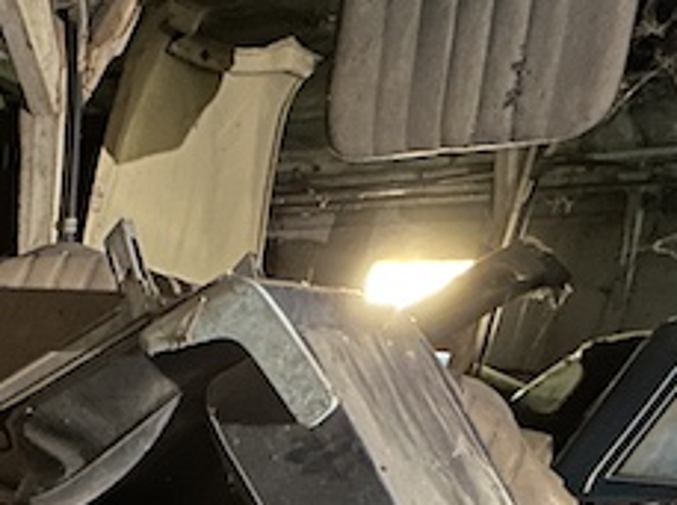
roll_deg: -0.4
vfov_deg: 22.2
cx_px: -112
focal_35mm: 49
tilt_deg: -28.3
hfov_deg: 32.8
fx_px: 957
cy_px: 830
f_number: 2.2
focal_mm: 2.22
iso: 1000
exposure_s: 1/13
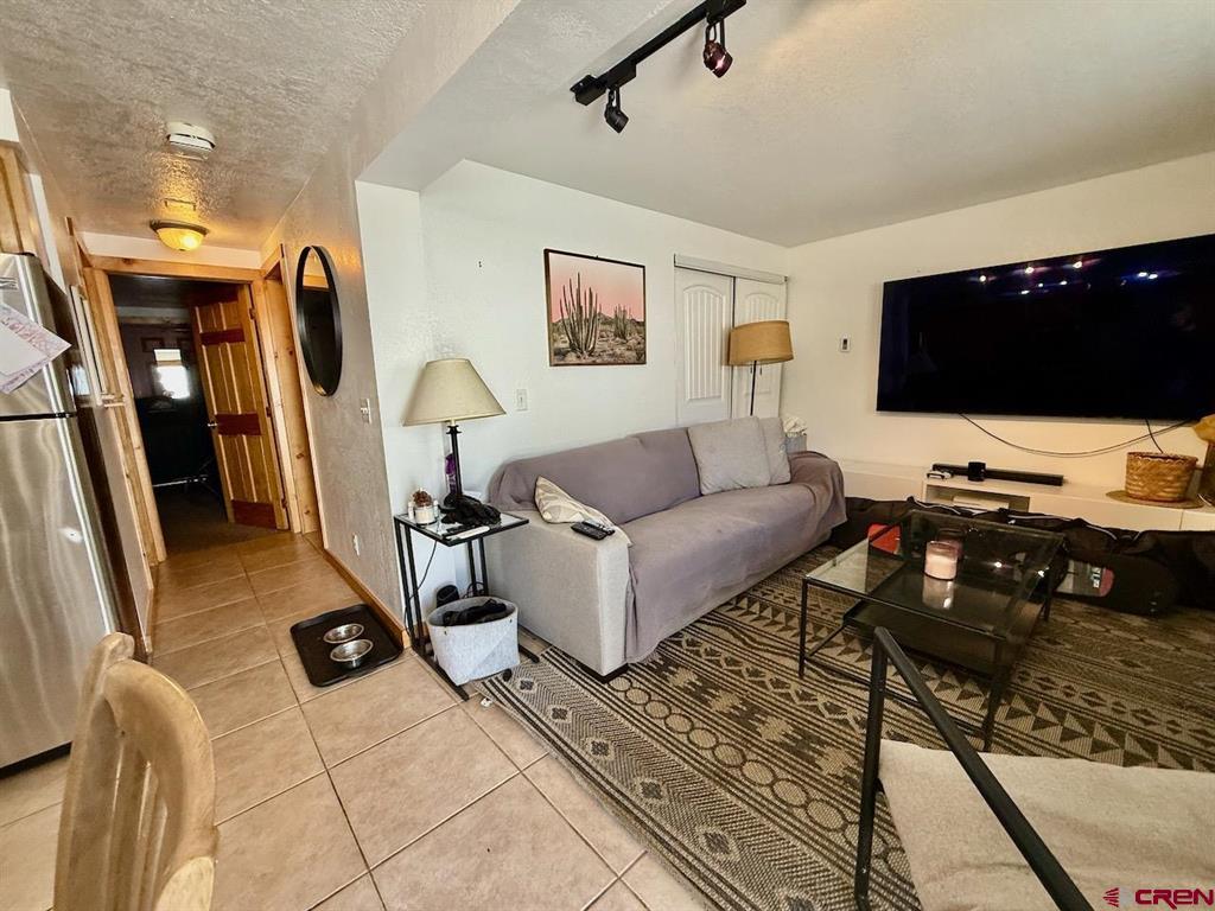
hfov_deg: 102.1
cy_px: 456
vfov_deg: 85.7
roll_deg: +3.0
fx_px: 491
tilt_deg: -8.8
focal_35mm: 14
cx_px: 608
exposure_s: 1/120
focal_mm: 2.22
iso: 200
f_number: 2.2
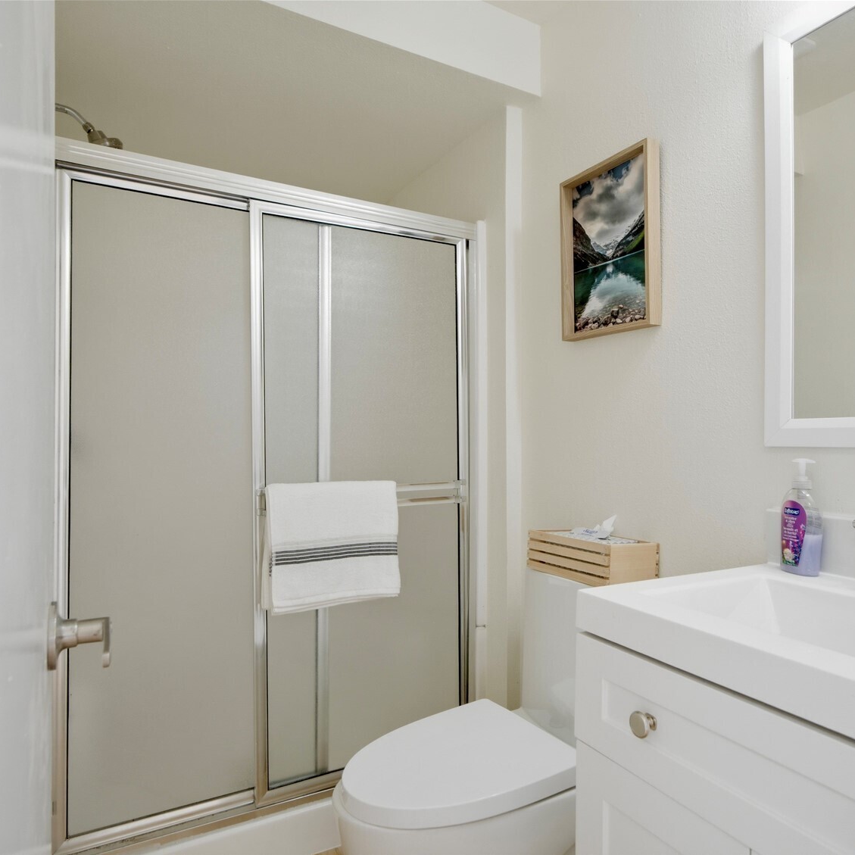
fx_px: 643
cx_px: 478
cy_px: 428
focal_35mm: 23
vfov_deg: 67.3
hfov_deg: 67.0
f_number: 9
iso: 400
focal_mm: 18
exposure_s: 1/4
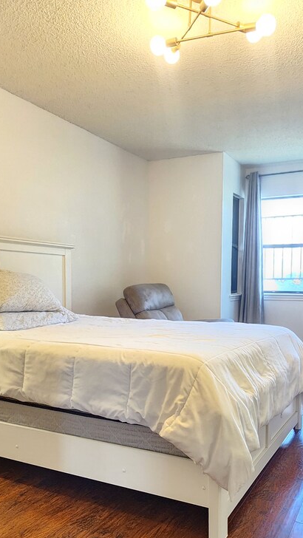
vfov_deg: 66.8
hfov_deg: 41.2
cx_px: 192
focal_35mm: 28
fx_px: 400
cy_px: 339
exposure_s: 1/30
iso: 400
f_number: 2.2
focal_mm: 2.2
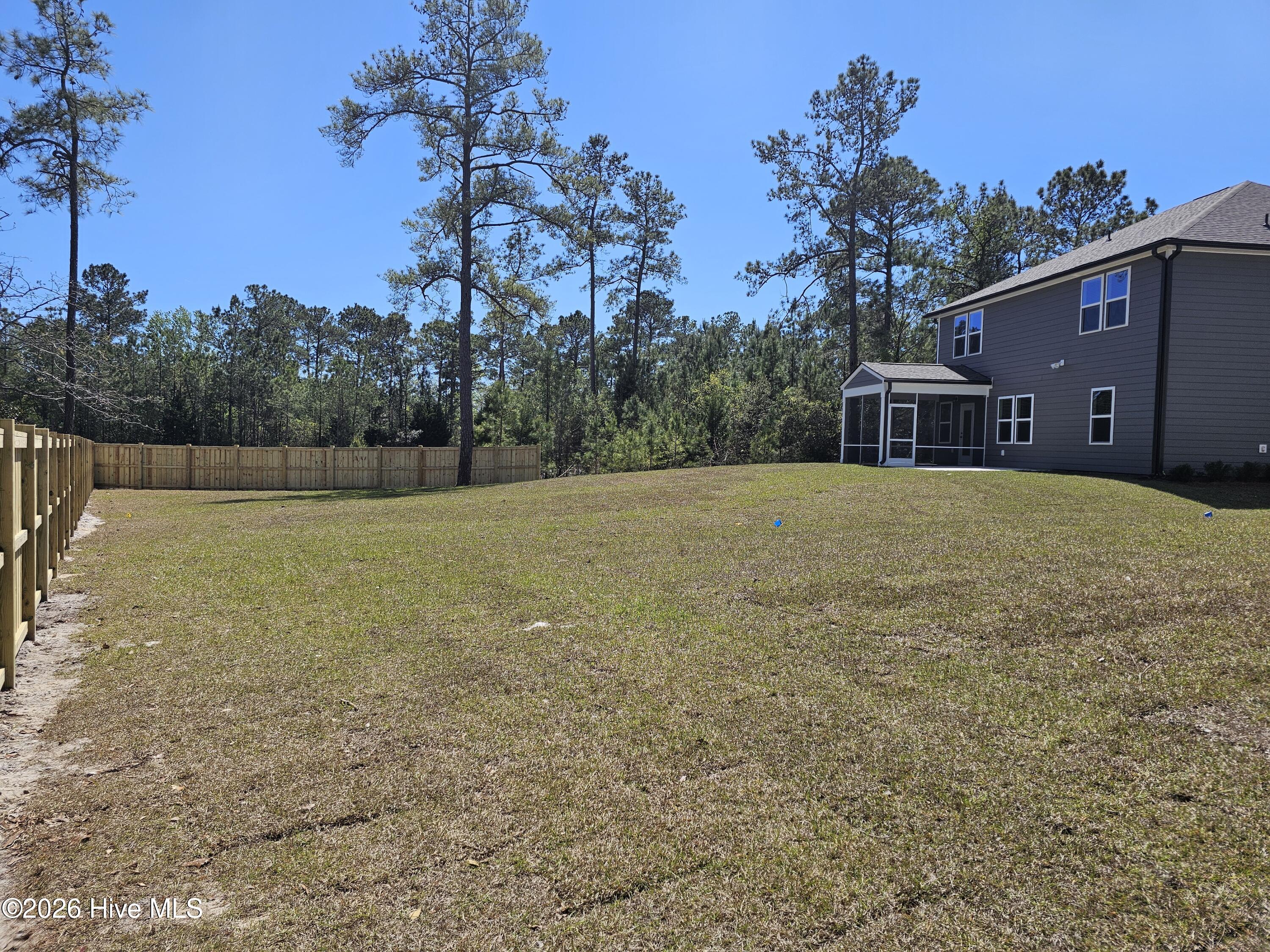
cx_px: 635
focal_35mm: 23
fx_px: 844
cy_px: 476
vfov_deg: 58.9
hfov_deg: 73.9
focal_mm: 6.3
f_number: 1.7
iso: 10
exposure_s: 1/892
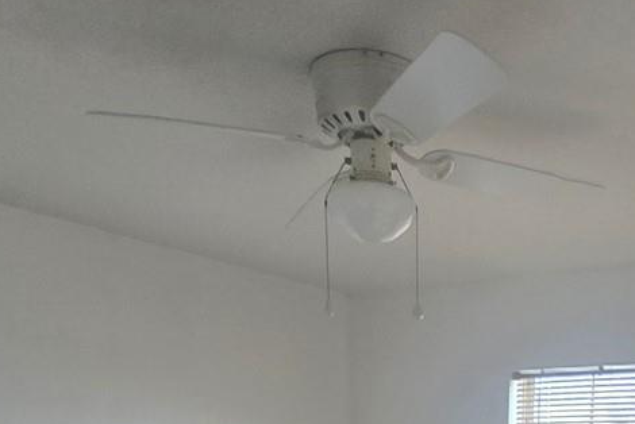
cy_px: 710
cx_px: 523
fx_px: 812
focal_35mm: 46
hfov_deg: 40.6
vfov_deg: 21.8
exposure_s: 1/60
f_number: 2.2
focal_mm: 2.2
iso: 80
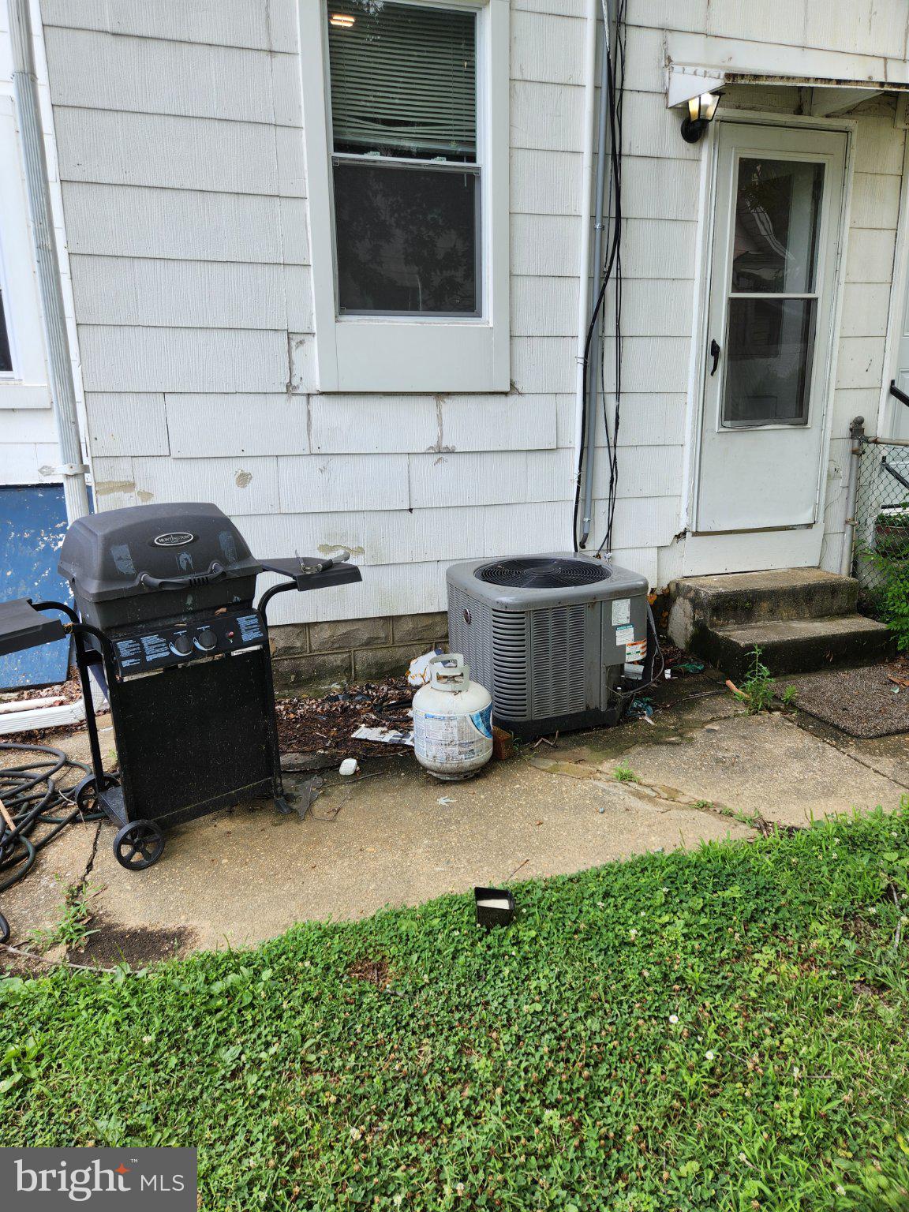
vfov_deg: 73.9
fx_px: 805
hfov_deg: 58.9
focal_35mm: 23
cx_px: 454
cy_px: 606
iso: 20
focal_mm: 5.4
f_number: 1.8
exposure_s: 1/395
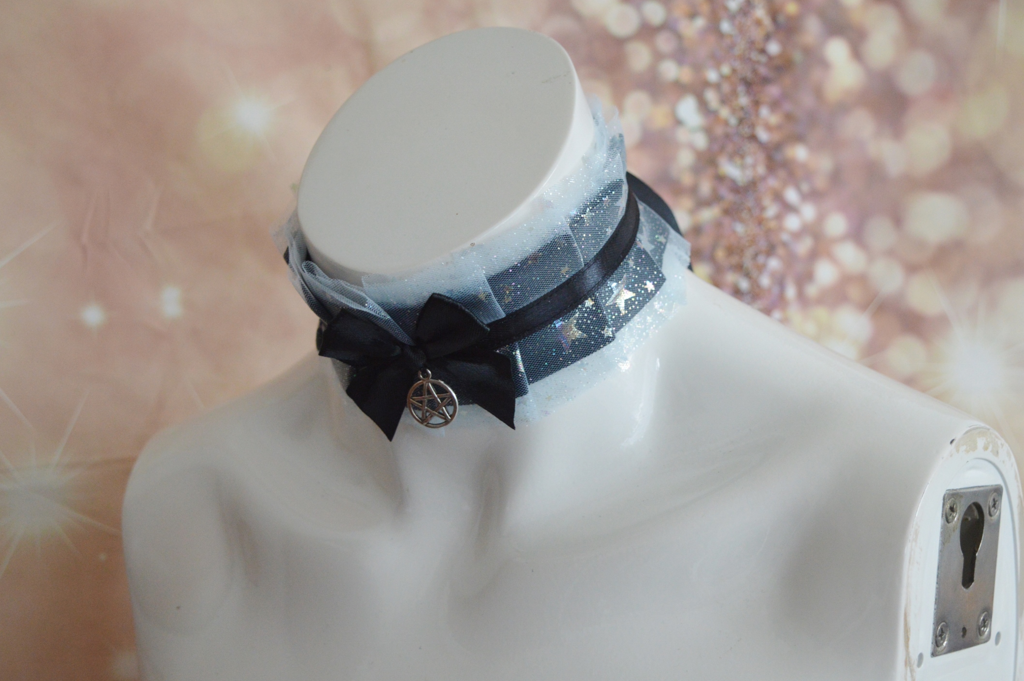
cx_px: 529
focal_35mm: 66
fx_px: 1876
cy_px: 348
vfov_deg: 20.6
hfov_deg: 30.5
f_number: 5
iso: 1100
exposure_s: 1/60
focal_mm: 42
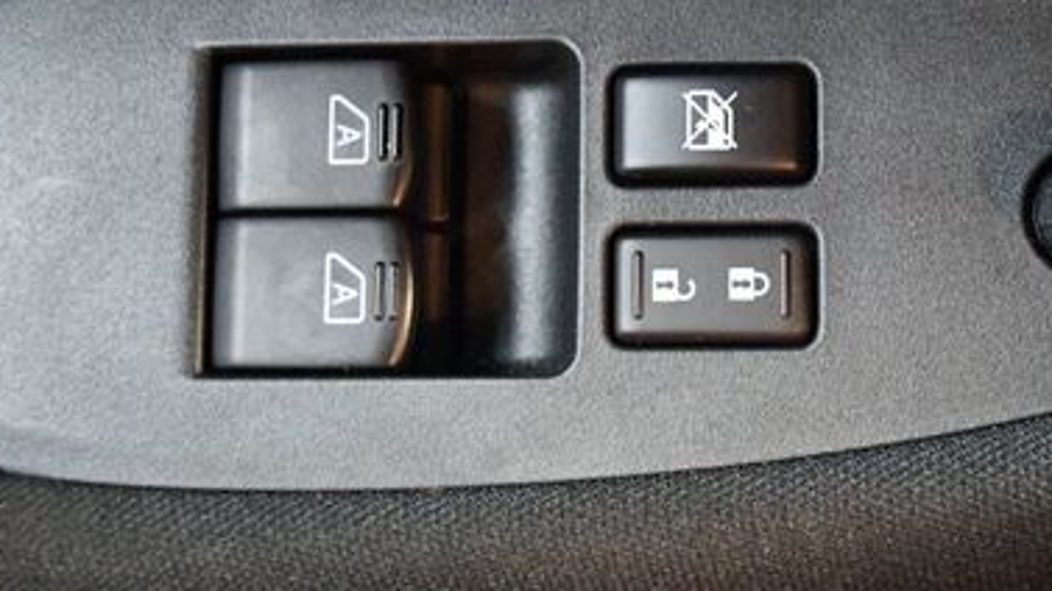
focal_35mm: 64
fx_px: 1785
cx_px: 762
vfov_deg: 18.7
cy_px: 187
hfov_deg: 32.3
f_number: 4
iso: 12800
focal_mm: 24
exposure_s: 1/50
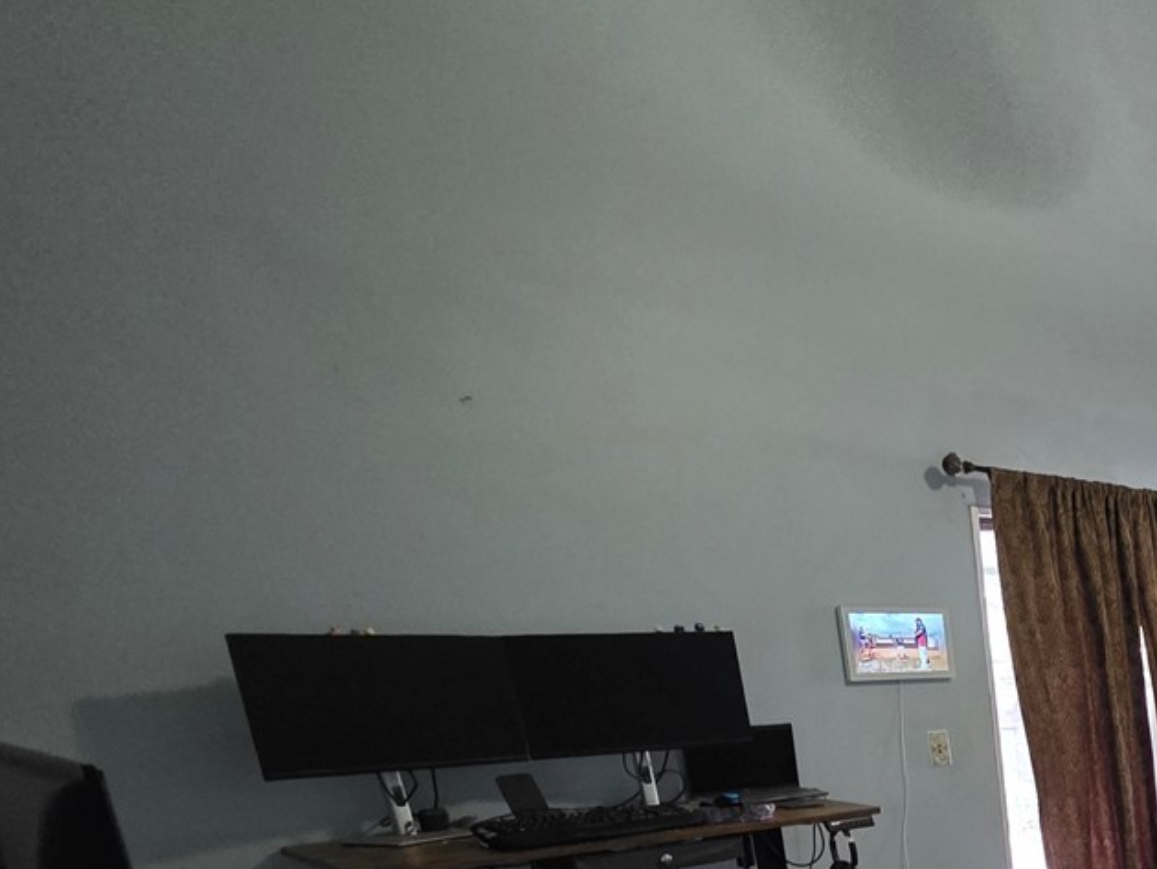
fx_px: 1103
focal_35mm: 33
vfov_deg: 35.9
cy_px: 977
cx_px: 1398
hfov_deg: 39.4
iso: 800
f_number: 1.9
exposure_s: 1/60
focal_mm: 2.2
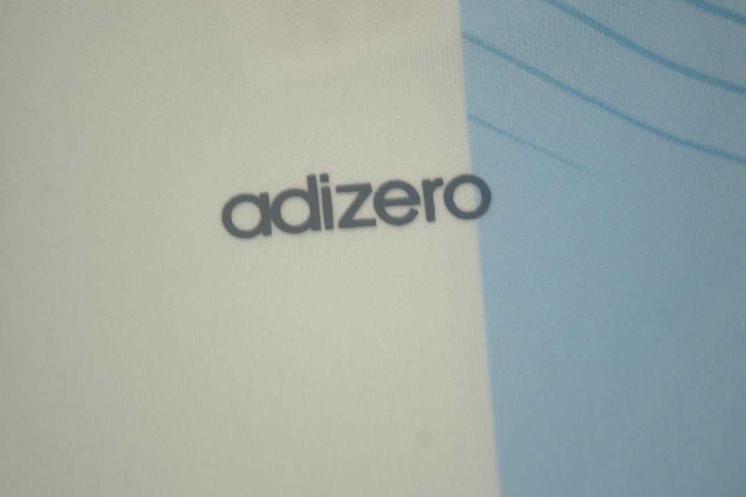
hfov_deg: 24.6
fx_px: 1709
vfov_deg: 16.6
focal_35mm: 82
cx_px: 373
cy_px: 248
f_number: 5.6
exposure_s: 1/100
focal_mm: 55
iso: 200
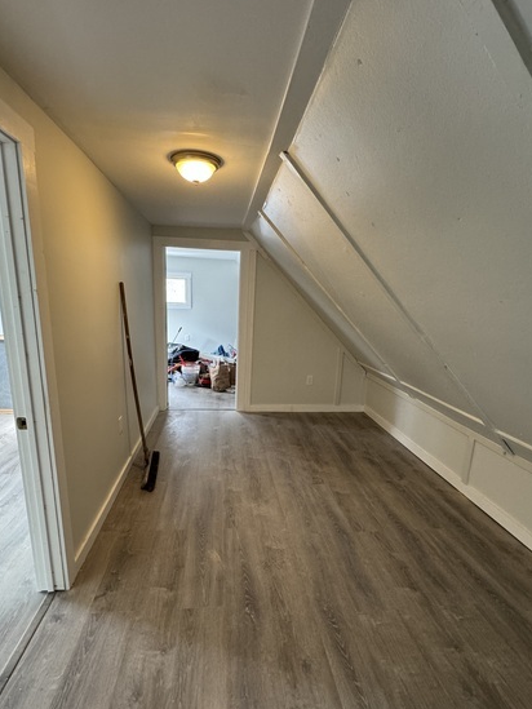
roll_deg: -1.8
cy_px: 380
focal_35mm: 17
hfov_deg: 74.7
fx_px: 348
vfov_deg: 90.9
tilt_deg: -13.7
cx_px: 253
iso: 250
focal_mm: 2.22
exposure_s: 1/120
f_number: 2.2
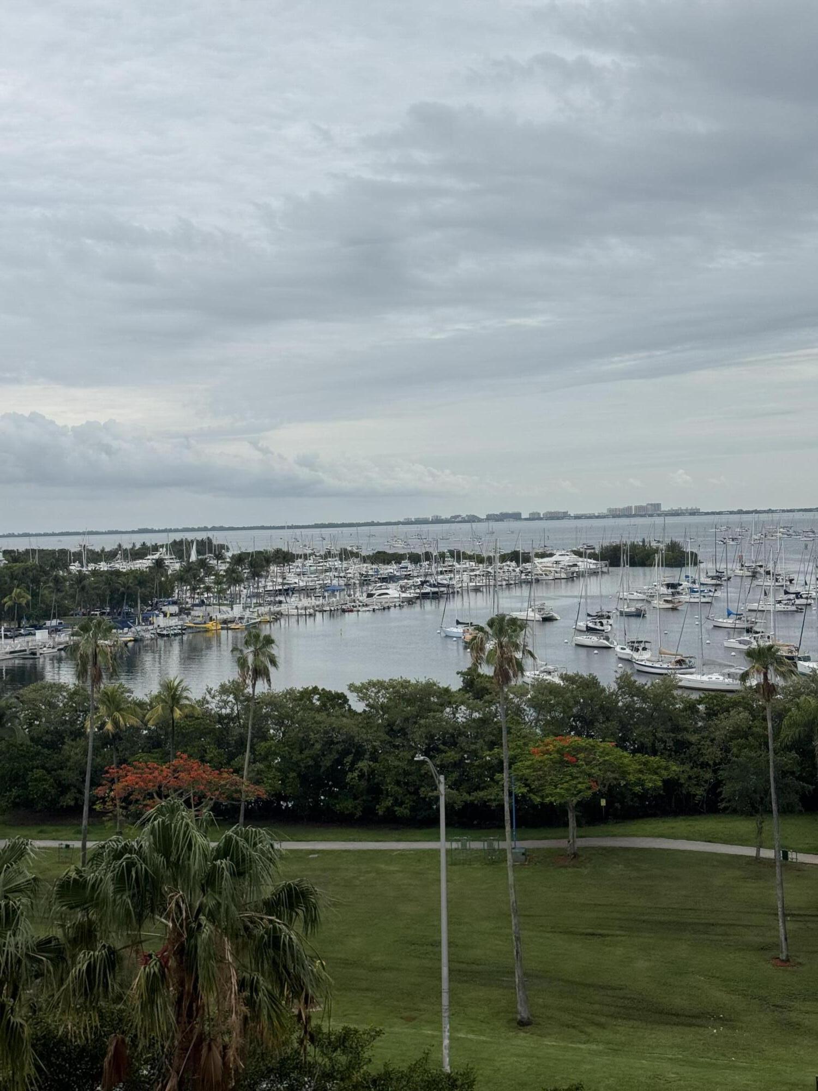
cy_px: 546
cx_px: 409
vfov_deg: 39.7
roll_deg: +1.6
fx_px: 1512
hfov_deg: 30.3
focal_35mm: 48
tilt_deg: -1.0
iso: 64
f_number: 1.78
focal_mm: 6.76
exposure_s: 1/5376
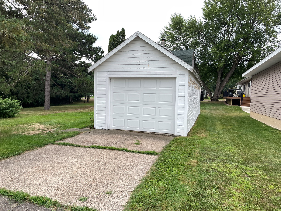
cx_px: 140
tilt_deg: -1.9
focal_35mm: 26
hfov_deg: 67.3
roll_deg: -1.4
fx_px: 211
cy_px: 106
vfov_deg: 53.1
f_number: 1.6
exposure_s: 1/1125
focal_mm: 4.2
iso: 32
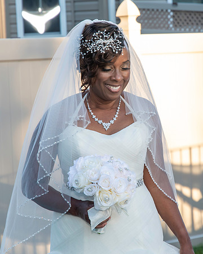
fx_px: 1232
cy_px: 113
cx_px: 140
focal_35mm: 164
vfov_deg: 11.8
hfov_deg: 9.4
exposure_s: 1/250
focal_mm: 70
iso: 400
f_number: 5.6
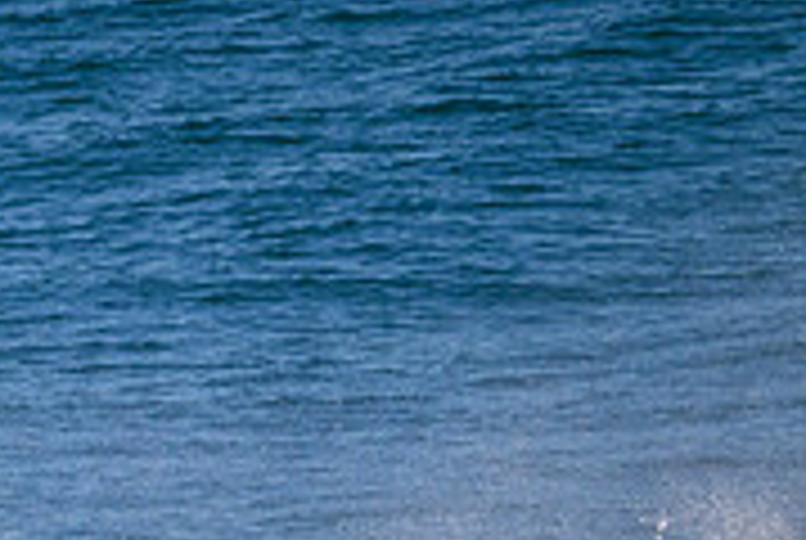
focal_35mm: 1554
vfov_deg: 0.9
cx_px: -491
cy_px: 736
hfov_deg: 1.3
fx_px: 34850
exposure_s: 1/2000
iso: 1800
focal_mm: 480
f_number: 11
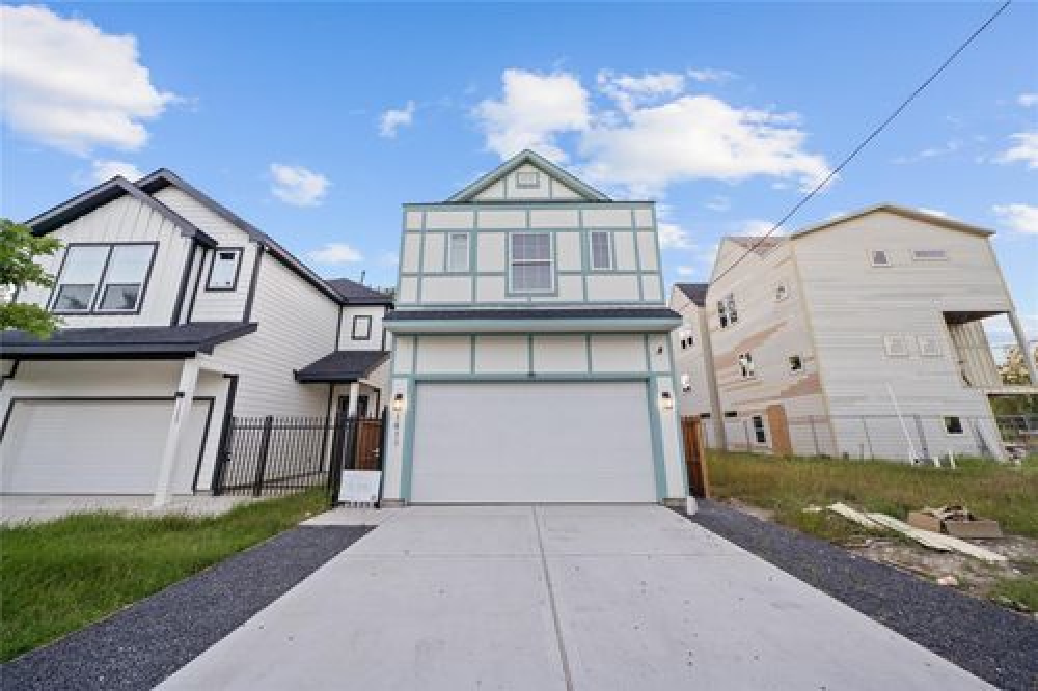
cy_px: 346
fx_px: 346
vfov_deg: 90.0
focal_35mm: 12
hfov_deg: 112.6
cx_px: 519
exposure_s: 1/30
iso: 1000
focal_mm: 12
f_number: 4
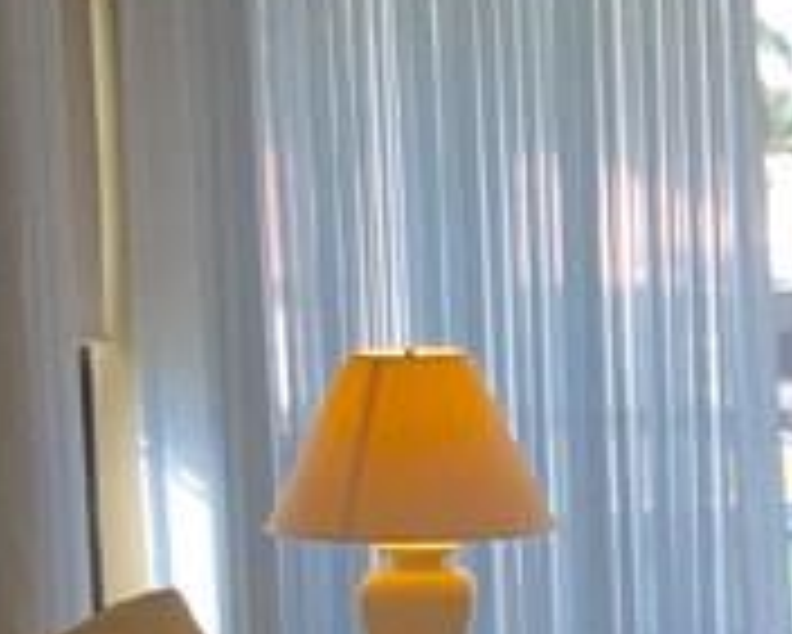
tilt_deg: -5.1
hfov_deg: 10.1
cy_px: 656
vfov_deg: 9.3
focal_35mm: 165
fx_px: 3870
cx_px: 1953
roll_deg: -1.0
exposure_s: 1/120
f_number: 2.2
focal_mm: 4.15
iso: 25
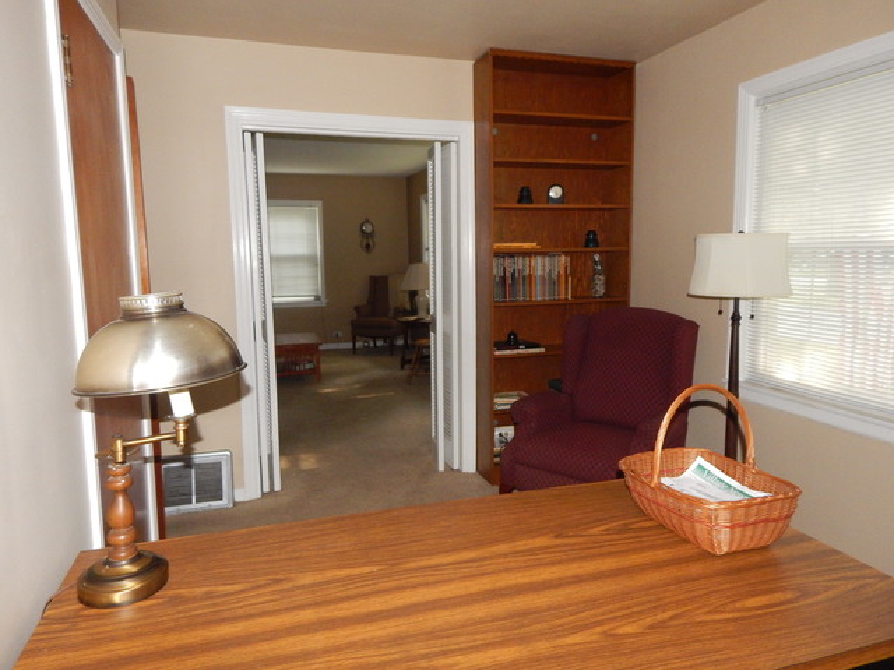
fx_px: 568
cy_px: 335
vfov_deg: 61.1
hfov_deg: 76.4
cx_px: 447
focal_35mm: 22
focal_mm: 4
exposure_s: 1/30
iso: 560
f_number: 6
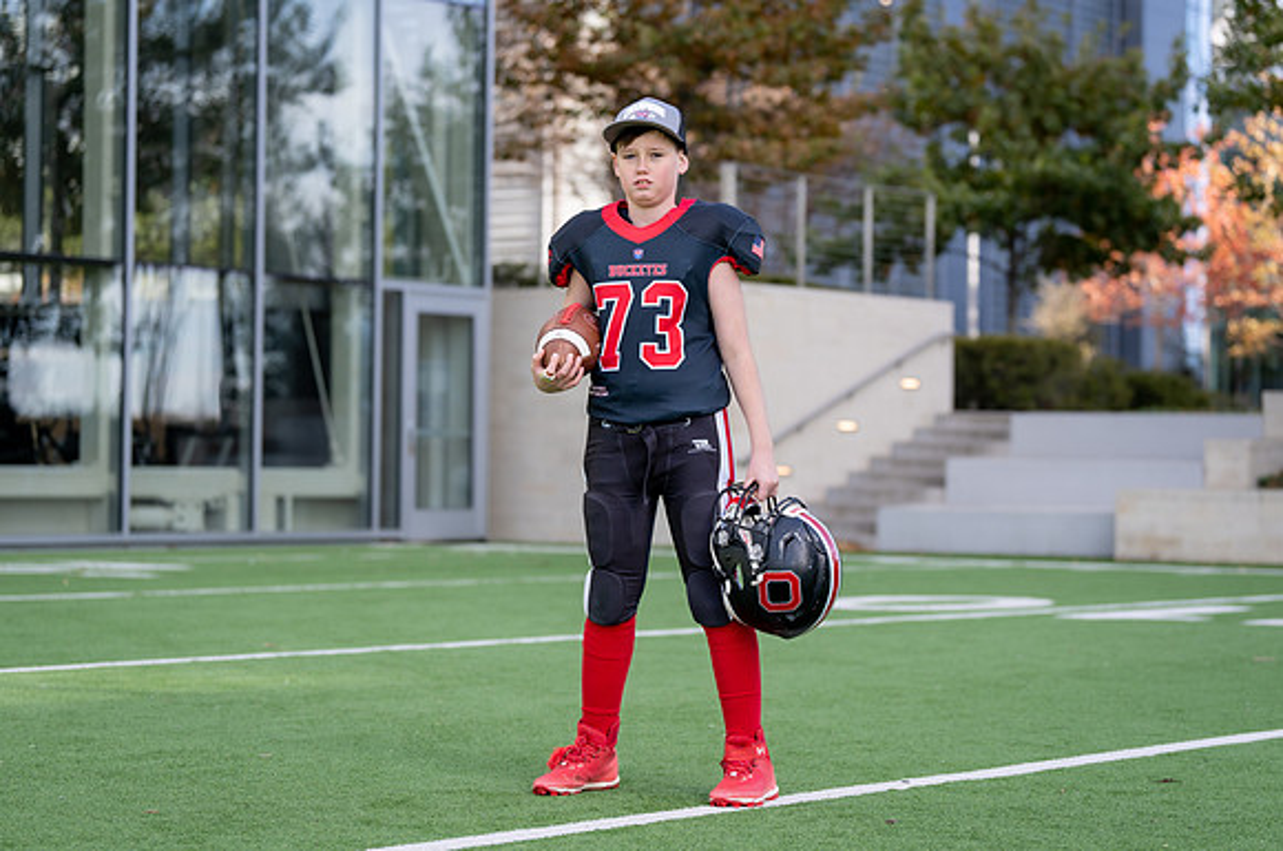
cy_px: 402
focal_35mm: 86
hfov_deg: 23.5
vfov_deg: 15.8
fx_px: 3077
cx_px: 674
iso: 100
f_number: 2.8
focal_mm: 80
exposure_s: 1/500
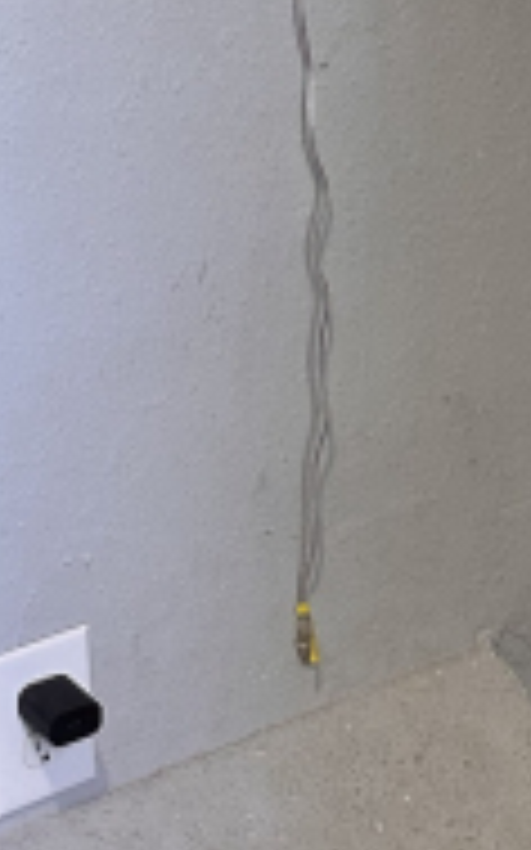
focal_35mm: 90
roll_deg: -1.6
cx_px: 1076
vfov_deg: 22.2
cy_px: 2
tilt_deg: -8.6
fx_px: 2085
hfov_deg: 12.6
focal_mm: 6.86
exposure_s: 1/60
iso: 200
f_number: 1.78
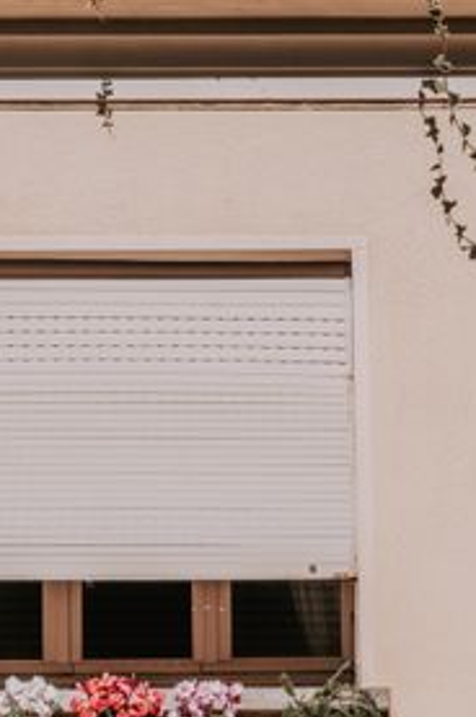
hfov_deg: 8.0
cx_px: 144
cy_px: 569
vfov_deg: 11.9
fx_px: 3420
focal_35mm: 172
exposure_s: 1/500
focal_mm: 62
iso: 200
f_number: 11
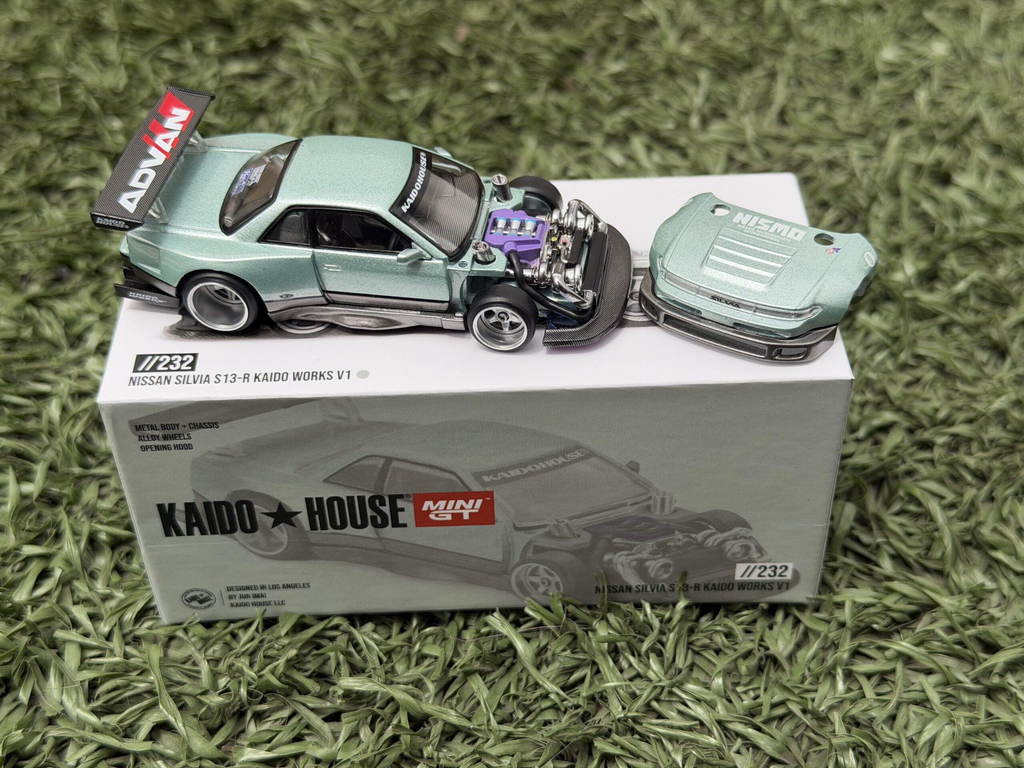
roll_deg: +0.2
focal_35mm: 48
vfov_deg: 30.3
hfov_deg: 39.7
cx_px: 512
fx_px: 1420
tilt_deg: -42.2
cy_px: 384
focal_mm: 6.76
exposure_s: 1/1403
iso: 64
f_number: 1.78
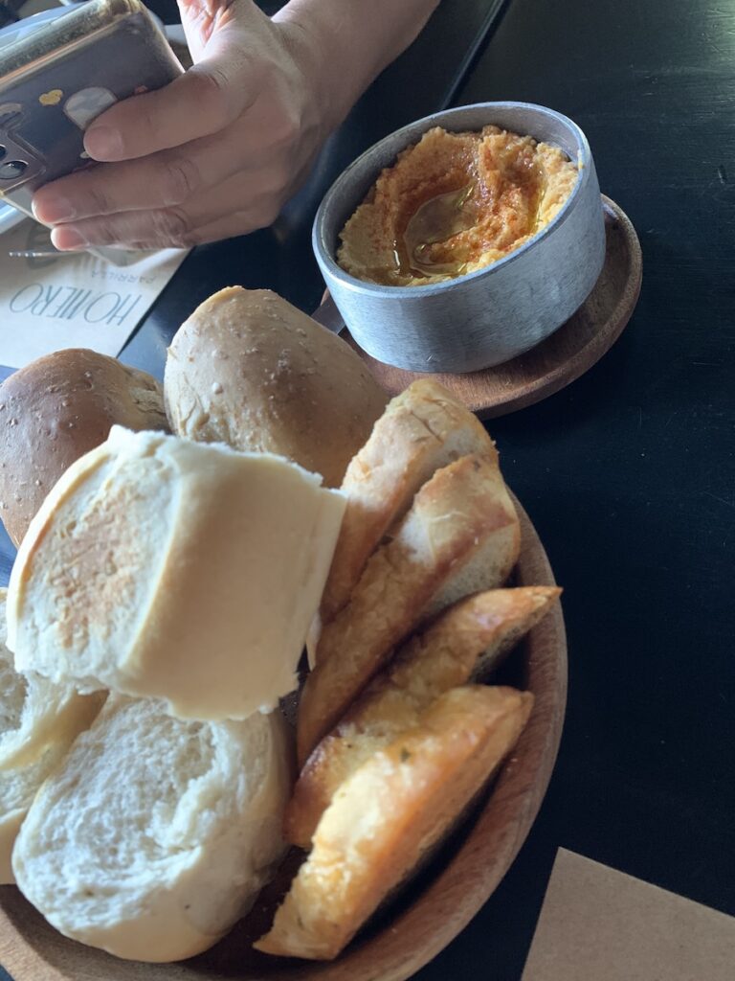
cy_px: 490
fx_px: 736
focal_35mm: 26
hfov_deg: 53.1
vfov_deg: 67.3
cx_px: 368
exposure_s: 1/30
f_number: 1.8
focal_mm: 4.25
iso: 500
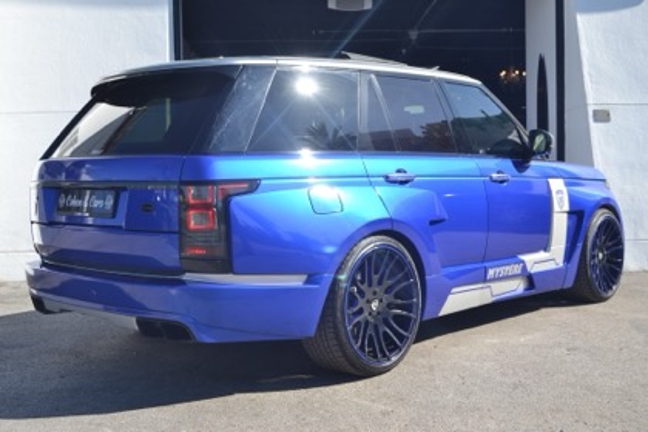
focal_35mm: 45
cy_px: 216
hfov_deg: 43.6
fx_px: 810
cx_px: 324
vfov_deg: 29.9
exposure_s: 1/200
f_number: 7.1
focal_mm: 30
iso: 100
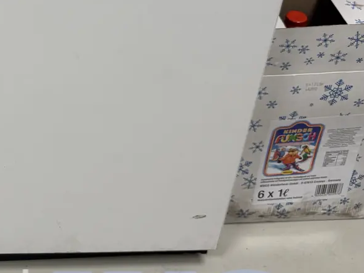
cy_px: 4
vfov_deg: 17.0
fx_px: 894
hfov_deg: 21.4
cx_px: -76
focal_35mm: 85
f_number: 1.6
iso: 64
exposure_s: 1/100
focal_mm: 5.96
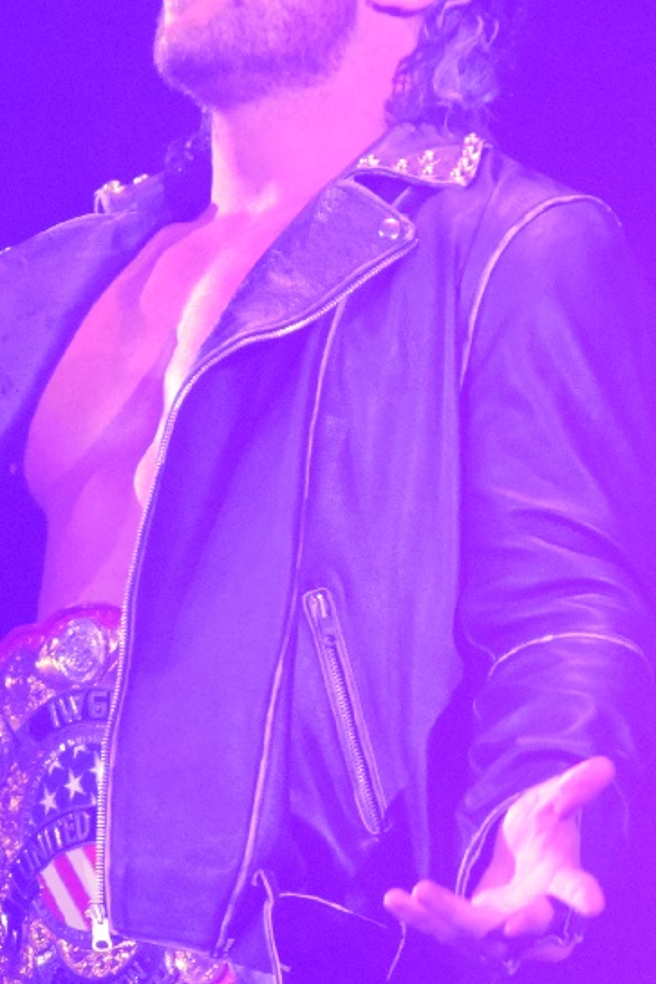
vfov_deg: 6.2
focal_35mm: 335
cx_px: 116
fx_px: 9145
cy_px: 516
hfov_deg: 4.1
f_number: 5
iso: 3200
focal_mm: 135
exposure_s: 1/160
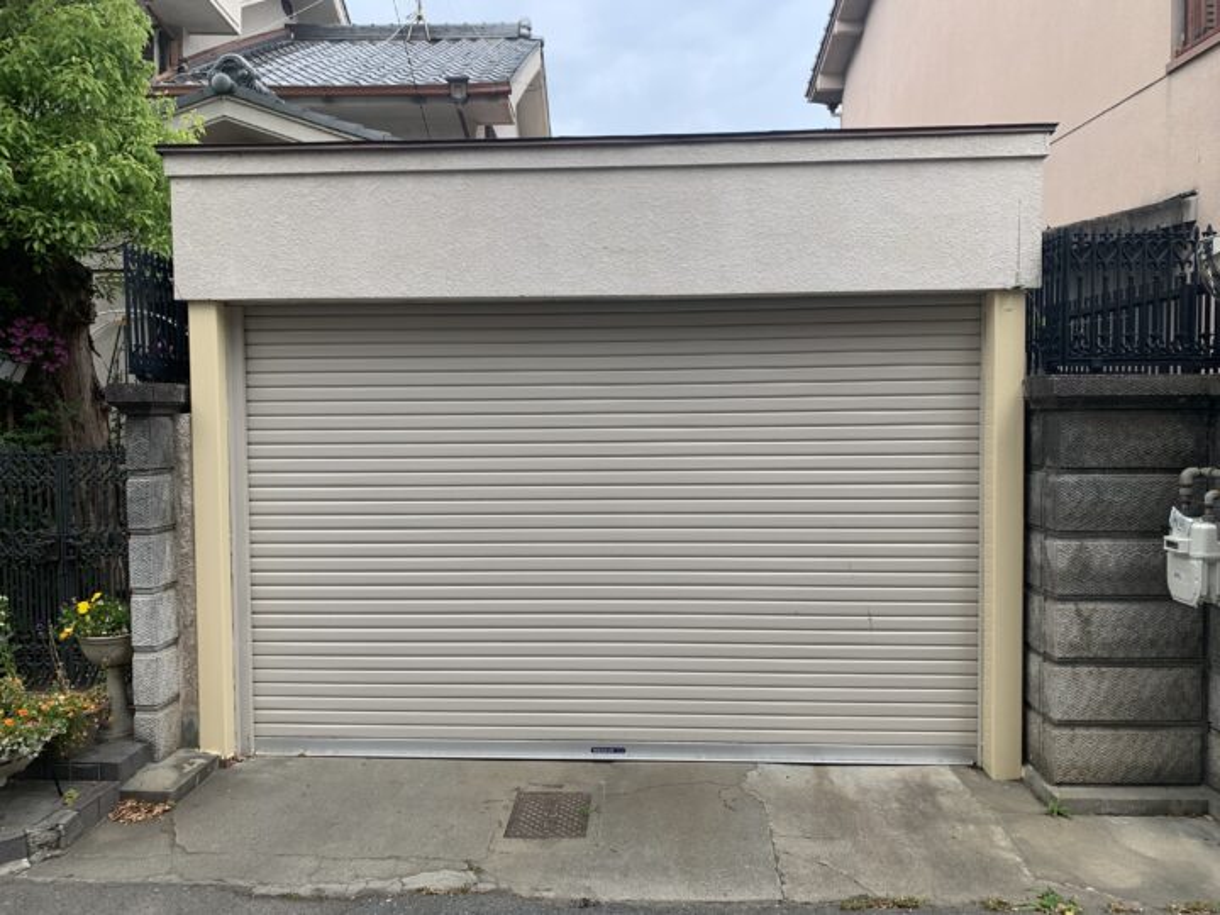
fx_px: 916
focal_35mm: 26
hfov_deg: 67.3
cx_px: 610
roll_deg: +0.4
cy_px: 458
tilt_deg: -0.5
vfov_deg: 53.1
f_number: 1.8
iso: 25
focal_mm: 4.25
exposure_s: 1/1163
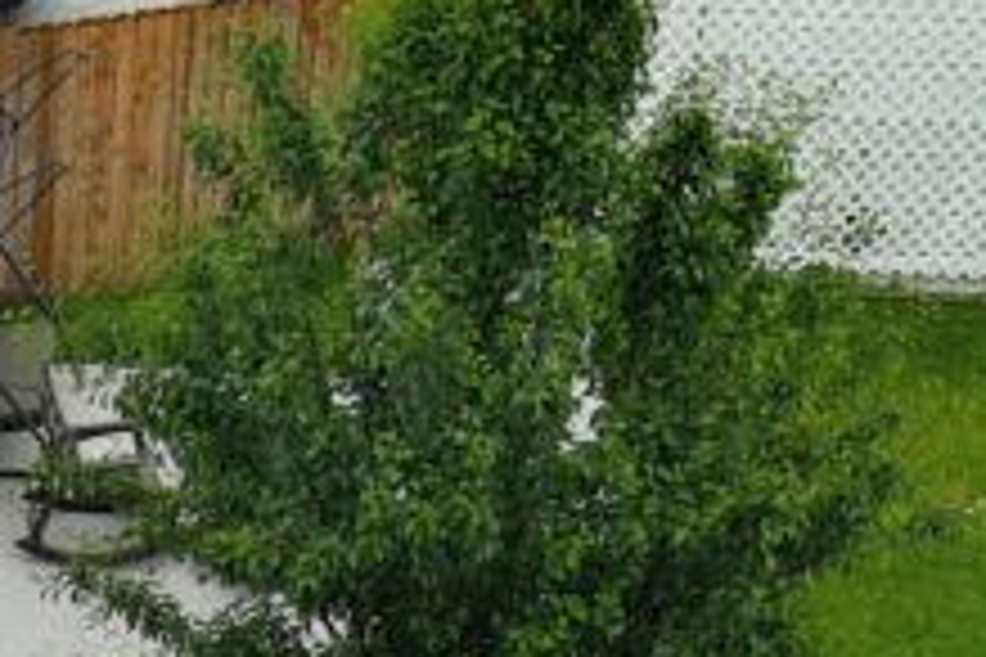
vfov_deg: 9.8
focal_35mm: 130
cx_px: -279
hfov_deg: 15.1
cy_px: 1312
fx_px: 3560
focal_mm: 10.57
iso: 100
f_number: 2.8
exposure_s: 1/339
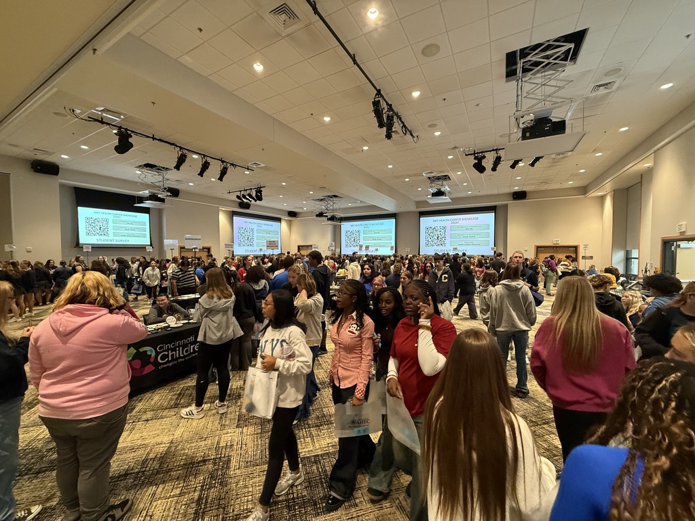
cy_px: 260
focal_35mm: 14
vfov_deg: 85.7
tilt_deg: -1.8
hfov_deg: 102.1
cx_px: 348
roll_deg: -0.1
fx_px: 281
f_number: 2.2
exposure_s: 1/60
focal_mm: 2.22
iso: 400
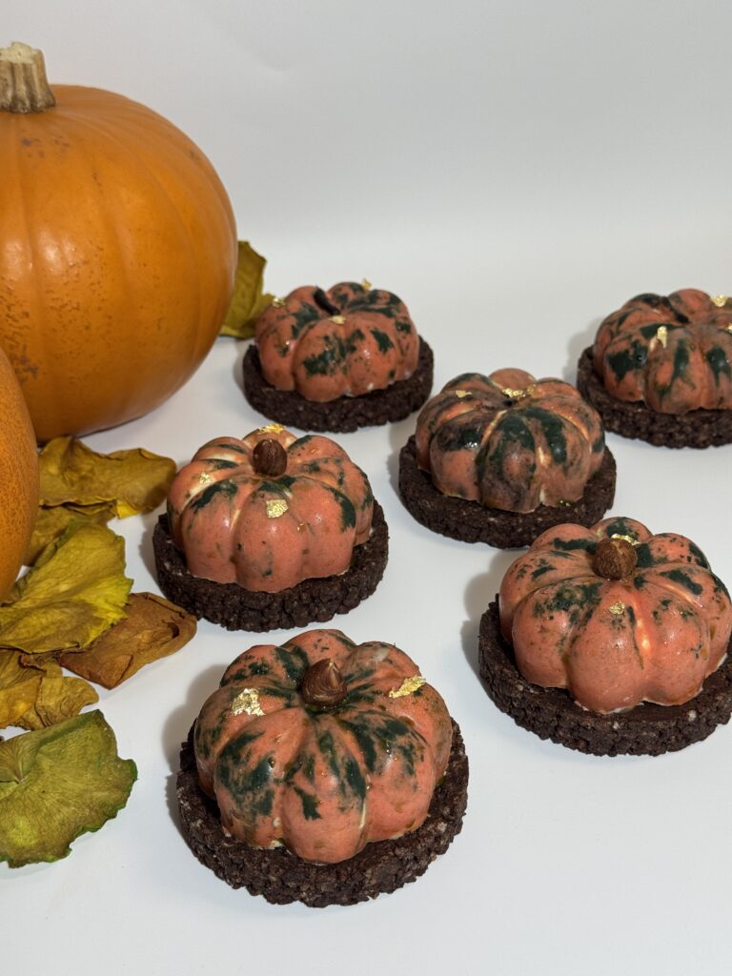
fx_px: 1353
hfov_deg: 30.3
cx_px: 366
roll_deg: +0.3
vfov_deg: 39.7
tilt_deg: -31.6
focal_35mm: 48
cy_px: 488
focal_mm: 6.76
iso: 50
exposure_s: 1/162
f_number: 1.78
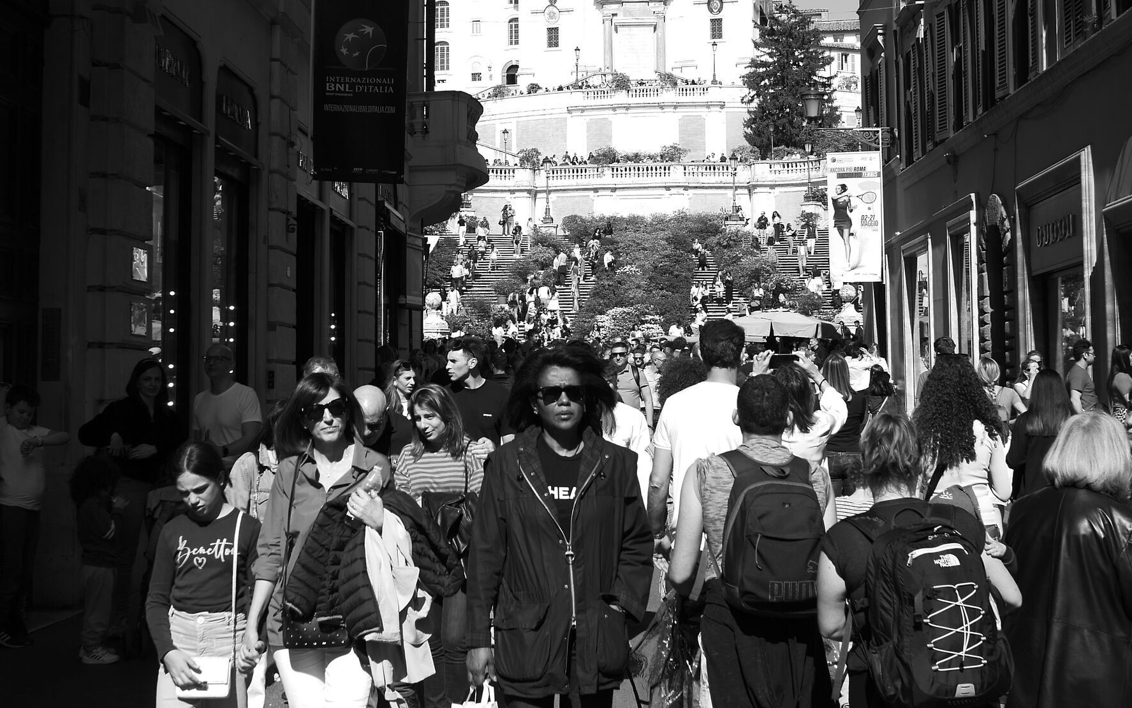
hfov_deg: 46.2
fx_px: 1326
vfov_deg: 29.8
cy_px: 282
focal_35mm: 43
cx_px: 564
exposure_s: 1/1000
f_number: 4
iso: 100
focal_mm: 15
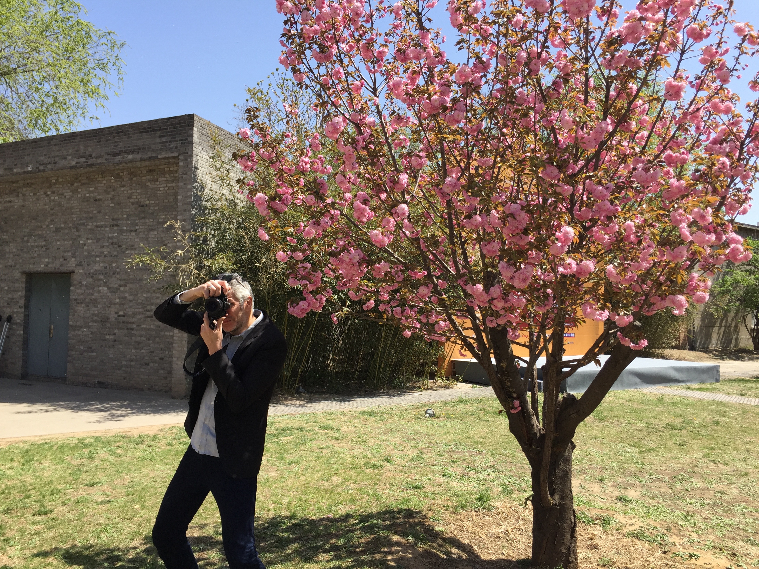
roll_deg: -0.8
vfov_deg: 48.2
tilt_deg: +2.9
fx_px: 636
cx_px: 380
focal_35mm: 29
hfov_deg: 61.7
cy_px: 284
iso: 32
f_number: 2.2
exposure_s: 1/1099
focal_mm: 4.15
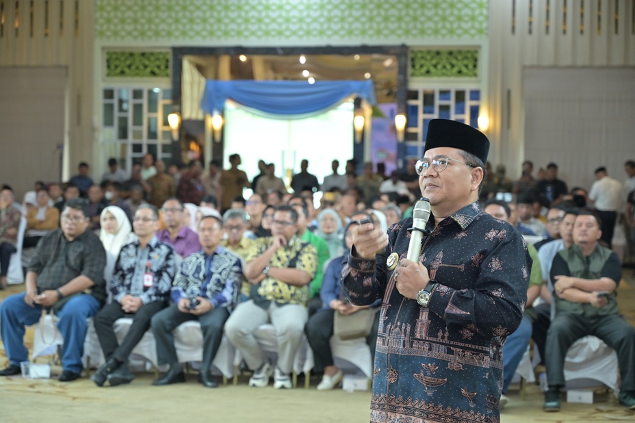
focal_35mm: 70
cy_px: 212
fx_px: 1234
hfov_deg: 28.9
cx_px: 318
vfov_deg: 19.4
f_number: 4
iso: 1600
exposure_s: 1/100
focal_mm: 70
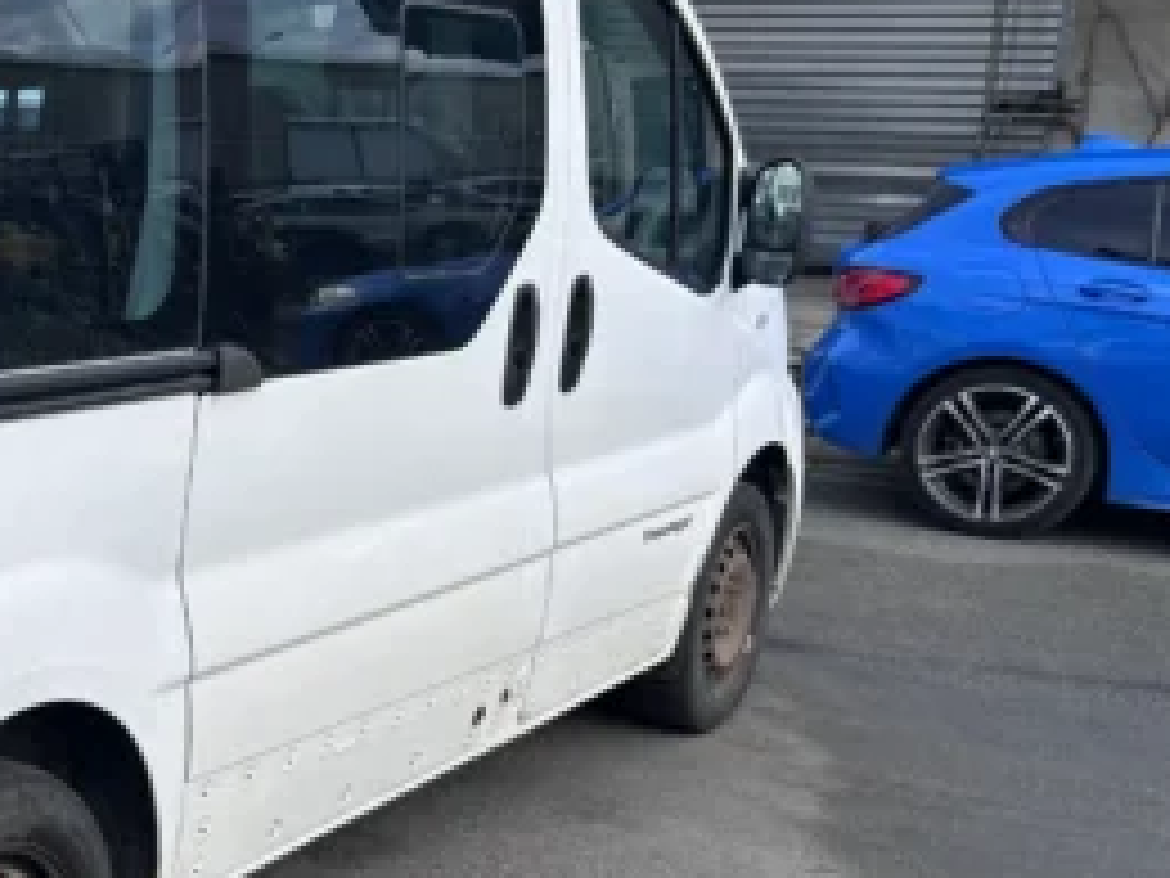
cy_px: 549
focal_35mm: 60
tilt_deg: -10.2
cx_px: -112
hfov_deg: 29.1
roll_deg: +0.1
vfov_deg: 24.3
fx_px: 2028
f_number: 1.5
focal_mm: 5.7
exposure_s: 1/1468
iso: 50
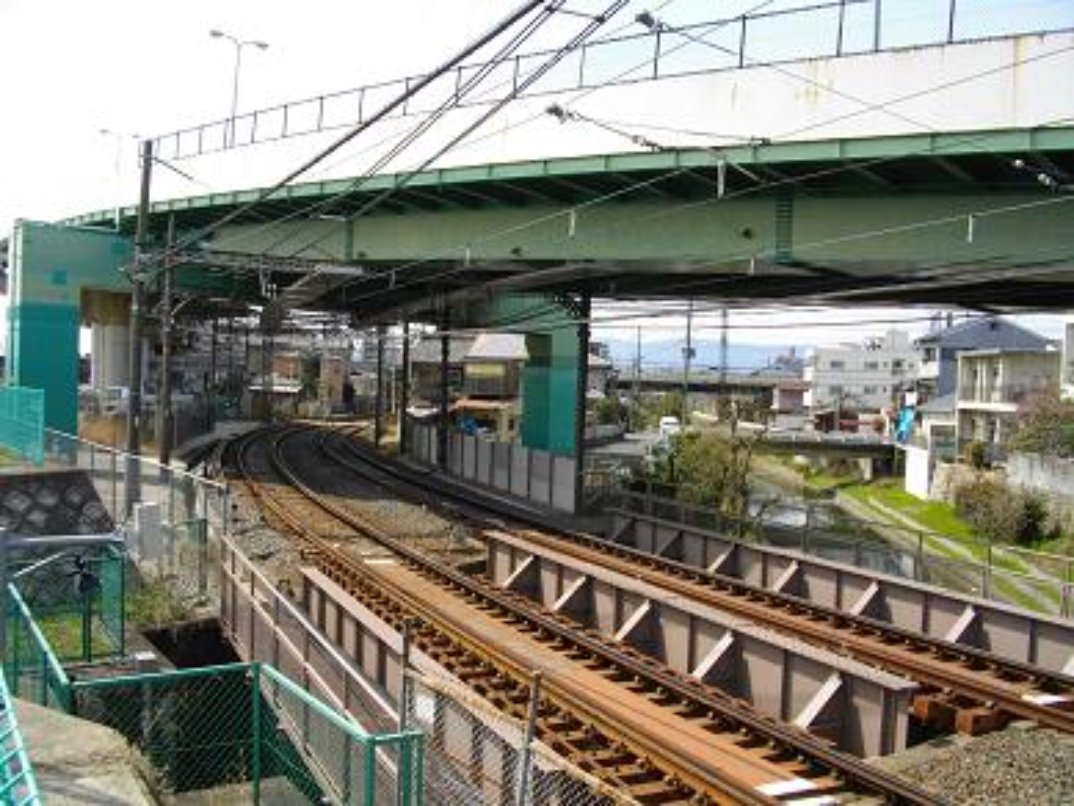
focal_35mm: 32
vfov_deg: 44.2
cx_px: 537
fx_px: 993
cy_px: 403
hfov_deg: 56.8
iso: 100
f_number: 5.5
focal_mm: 5.7
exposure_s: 1/250
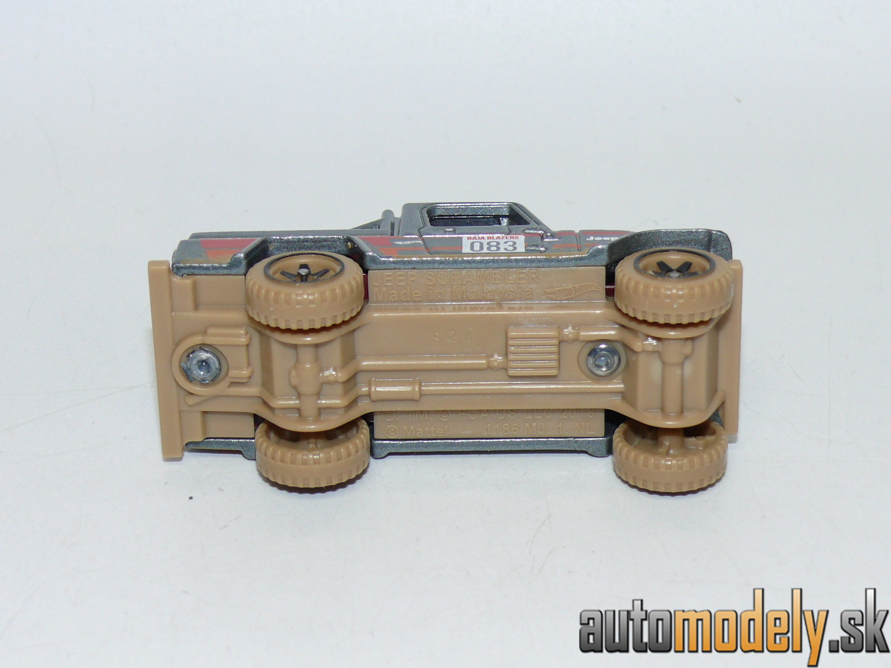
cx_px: 446
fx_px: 2317
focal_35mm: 90
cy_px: 334
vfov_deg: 16.4
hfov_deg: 21.8
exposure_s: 1/30
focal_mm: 12.6
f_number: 4
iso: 100
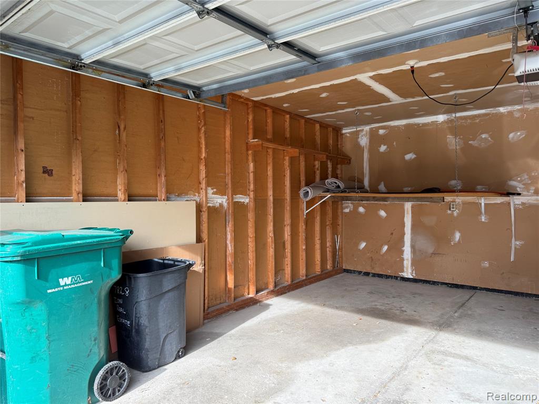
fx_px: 374
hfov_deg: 71.6
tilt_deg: +0.6
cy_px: 202
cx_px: 270
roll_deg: +0.5
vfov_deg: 56.8
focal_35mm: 24
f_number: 1.78
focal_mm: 6.76
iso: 80
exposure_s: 1/391
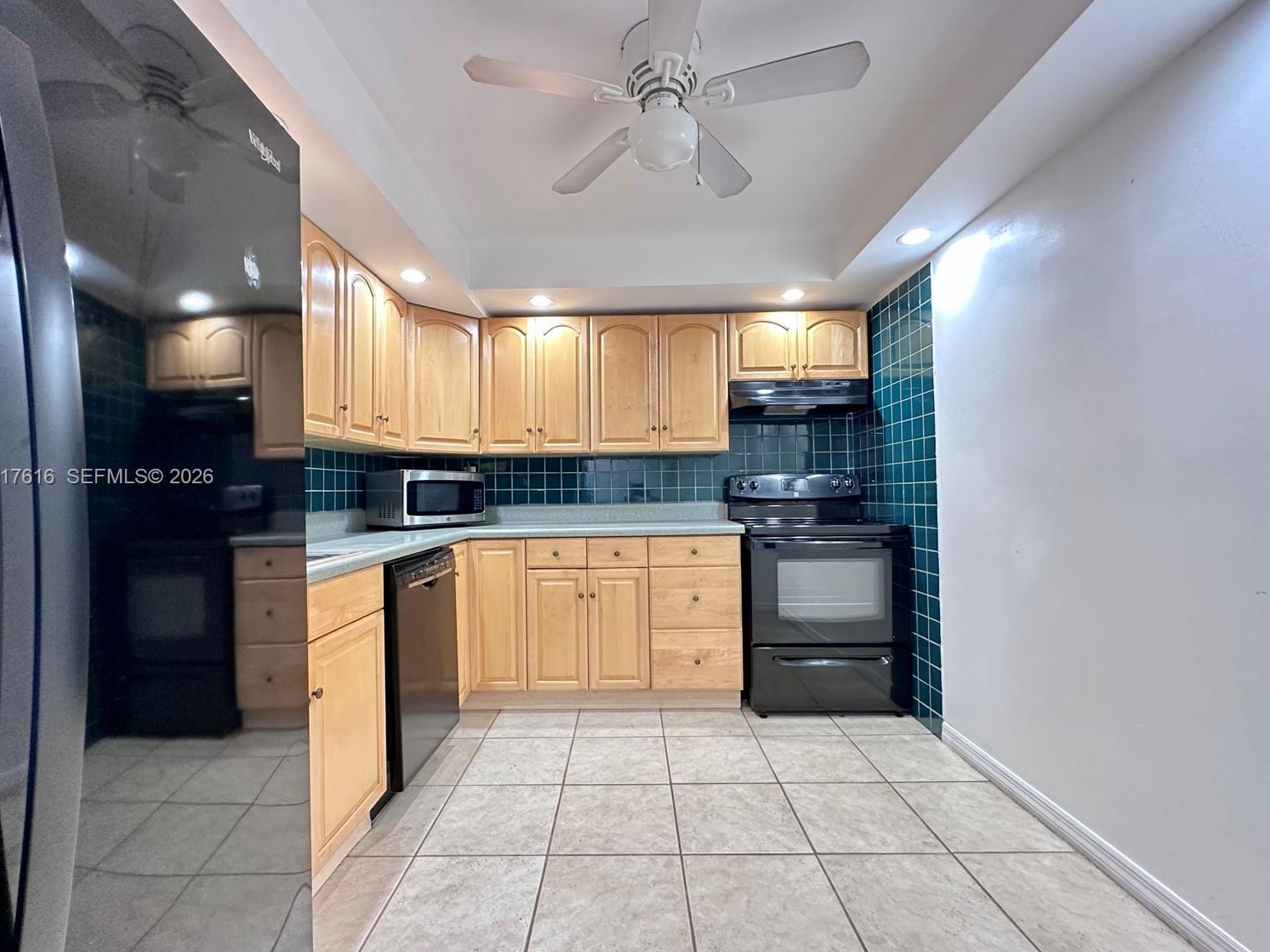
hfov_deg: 98.2
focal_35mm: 15
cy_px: 479
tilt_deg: +2.4
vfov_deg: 81.7
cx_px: 629
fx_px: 550
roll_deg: +0.6
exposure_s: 1/60
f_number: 2.2
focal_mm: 2.22
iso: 400
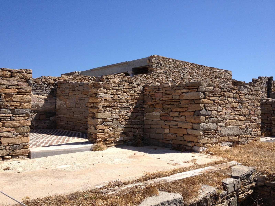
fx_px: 278
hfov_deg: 52.6
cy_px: 103
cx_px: 138
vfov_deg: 40.7
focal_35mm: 35
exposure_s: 1/1972
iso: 50
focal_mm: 4.28
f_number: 2.4
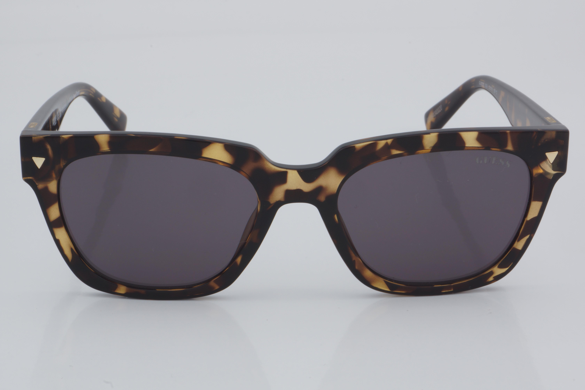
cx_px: 292
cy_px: 195
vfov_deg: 16.6
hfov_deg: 24.6
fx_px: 1341
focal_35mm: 82
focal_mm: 55
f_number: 32
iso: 100
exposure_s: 1/4
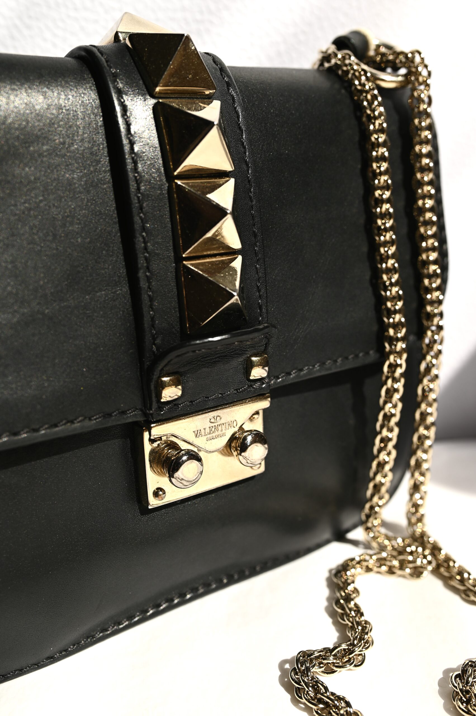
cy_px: 358
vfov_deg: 54.5
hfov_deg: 37.8
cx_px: 238
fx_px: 695
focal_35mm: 35
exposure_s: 1/400
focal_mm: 35
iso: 100
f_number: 8
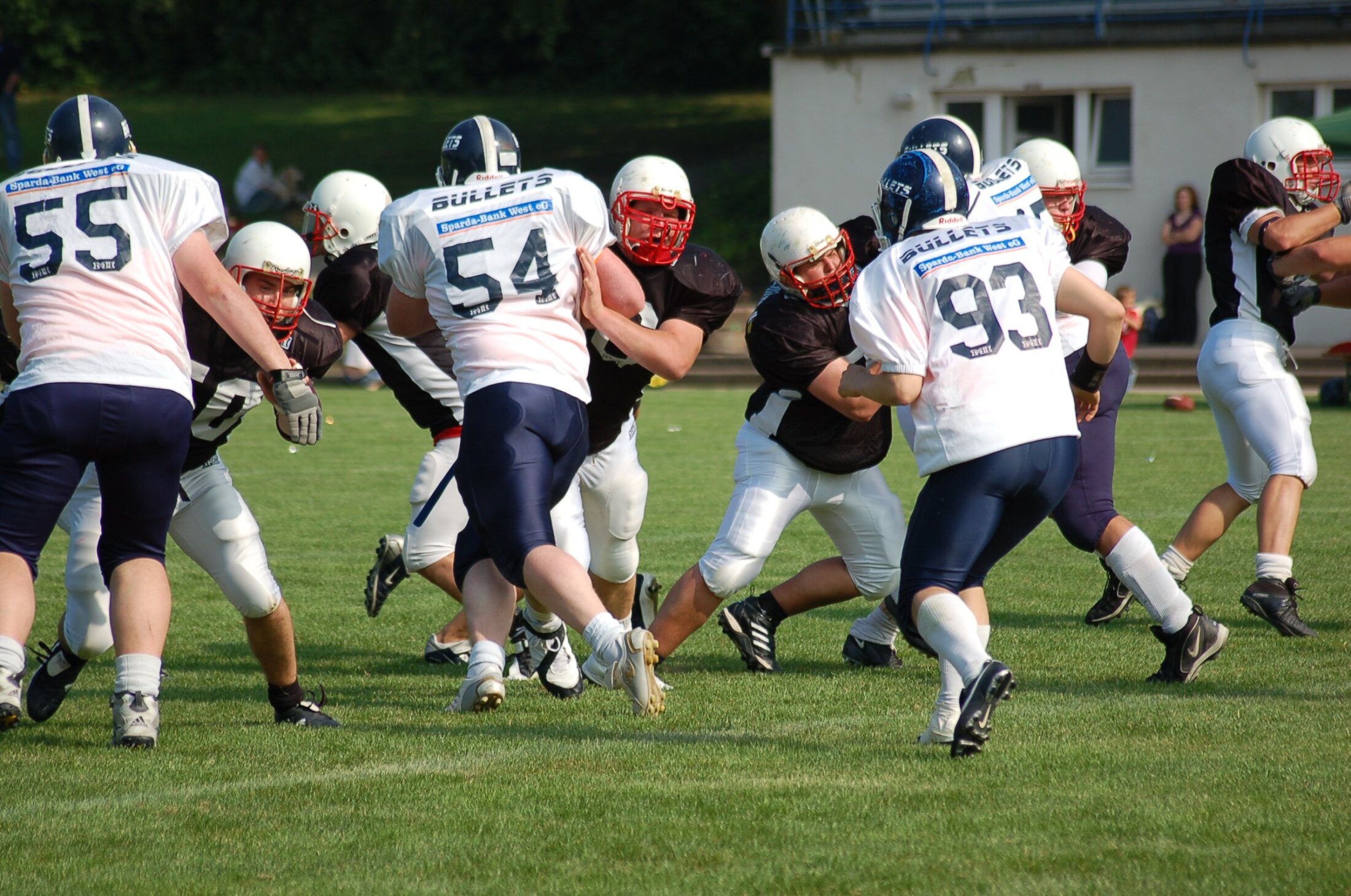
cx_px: 676
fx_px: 8428
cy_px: 448
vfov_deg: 6.1
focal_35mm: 225
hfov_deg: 9.2
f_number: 4.5
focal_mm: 150
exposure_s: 1/1250
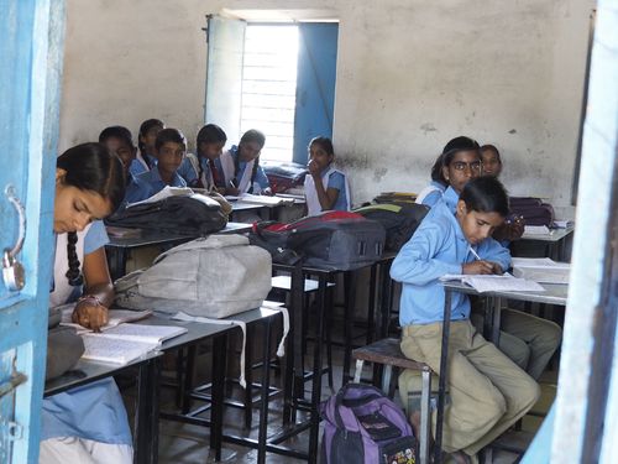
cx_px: 309
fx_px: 893
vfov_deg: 29.1
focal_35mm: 50
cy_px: 232
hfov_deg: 38.2
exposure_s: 1/60
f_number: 4.7
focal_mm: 25
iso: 2500
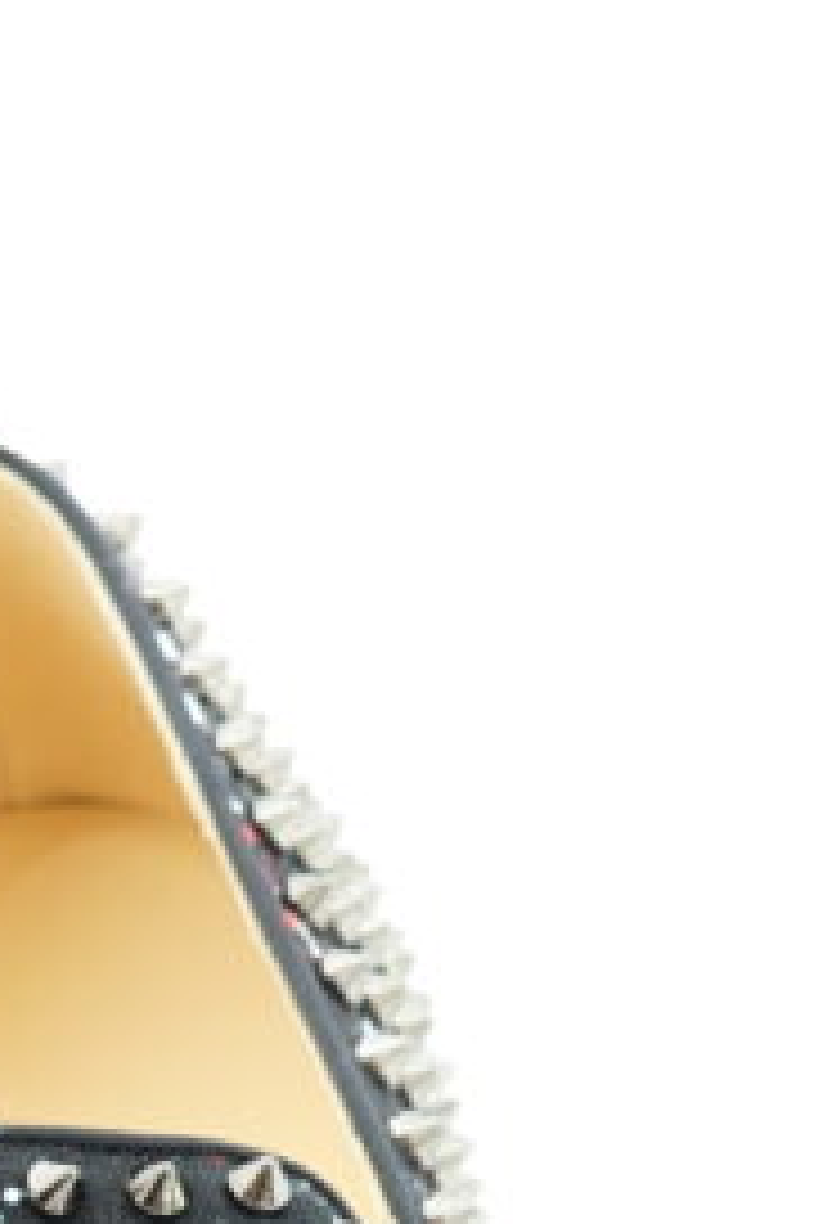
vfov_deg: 10.6
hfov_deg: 7.1
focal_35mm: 188
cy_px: 1755
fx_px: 6399
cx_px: -614
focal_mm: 50
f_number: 6.3
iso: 640
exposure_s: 1/8
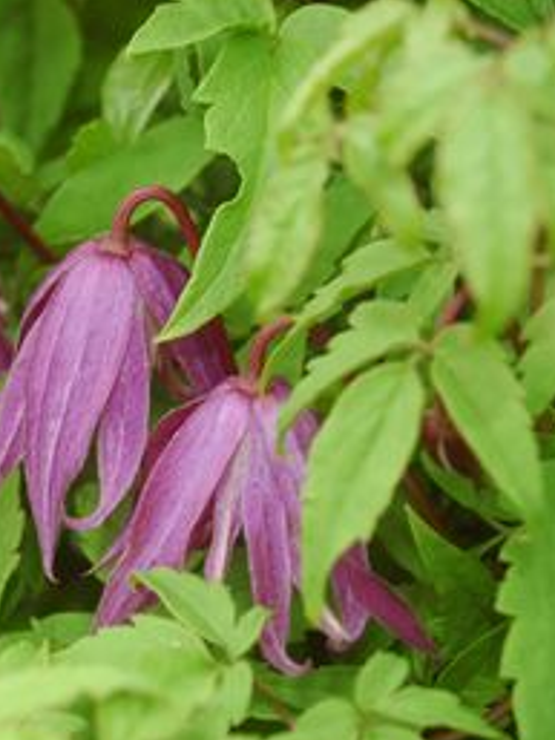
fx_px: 2392
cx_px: 43
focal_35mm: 112
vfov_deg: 17.6
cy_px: 377
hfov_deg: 13.1
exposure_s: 1/80
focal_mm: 50
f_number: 8
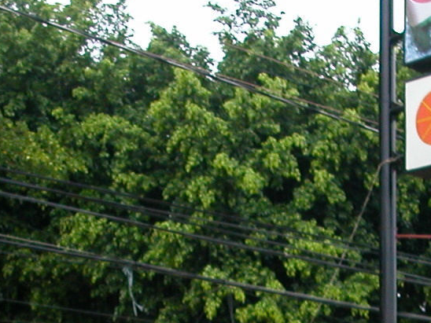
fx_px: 1345
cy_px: 442
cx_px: 299
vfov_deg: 13.1
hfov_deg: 18.1
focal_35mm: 108
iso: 100
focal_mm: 5.6
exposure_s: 1/58.3
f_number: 2.7
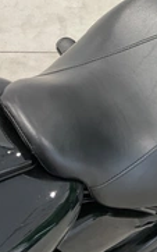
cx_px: 231
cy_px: 47
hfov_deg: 17.4
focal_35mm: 68
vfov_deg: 29.5
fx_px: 466
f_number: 1.8
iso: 80
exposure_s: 1/60
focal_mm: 3
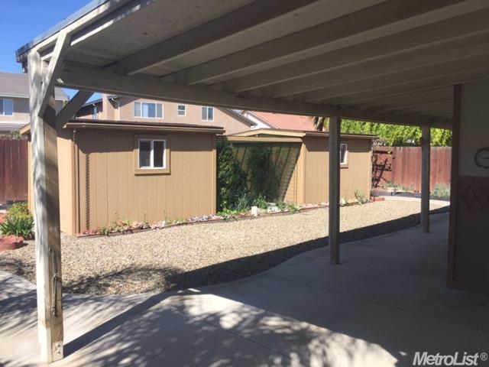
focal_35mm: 29
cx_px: 244
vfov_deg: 48.2
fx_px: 410
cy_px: 184
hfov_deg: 61.7
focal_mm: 4.15
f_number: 2.2
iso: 32
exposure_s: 1/1522
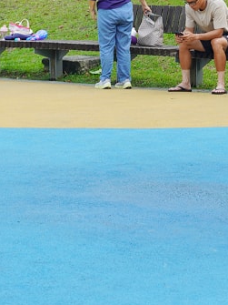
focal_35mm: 155
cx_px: 253
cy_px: -4
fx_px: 1362
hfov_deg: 9.5
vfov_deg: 12.6
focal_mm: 45
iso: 100
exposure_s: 1/60
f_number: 4.5
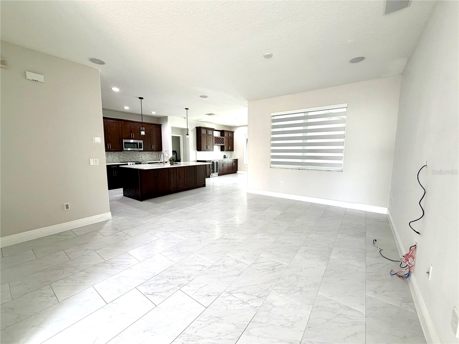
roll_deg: +0.4
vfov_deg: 85.7
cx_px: 230
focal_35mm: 14
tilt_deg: -6.6
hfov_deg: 102.1
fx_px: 186
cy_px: 172
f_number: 2.2
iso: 200
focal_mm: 2.22
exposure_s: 1/120
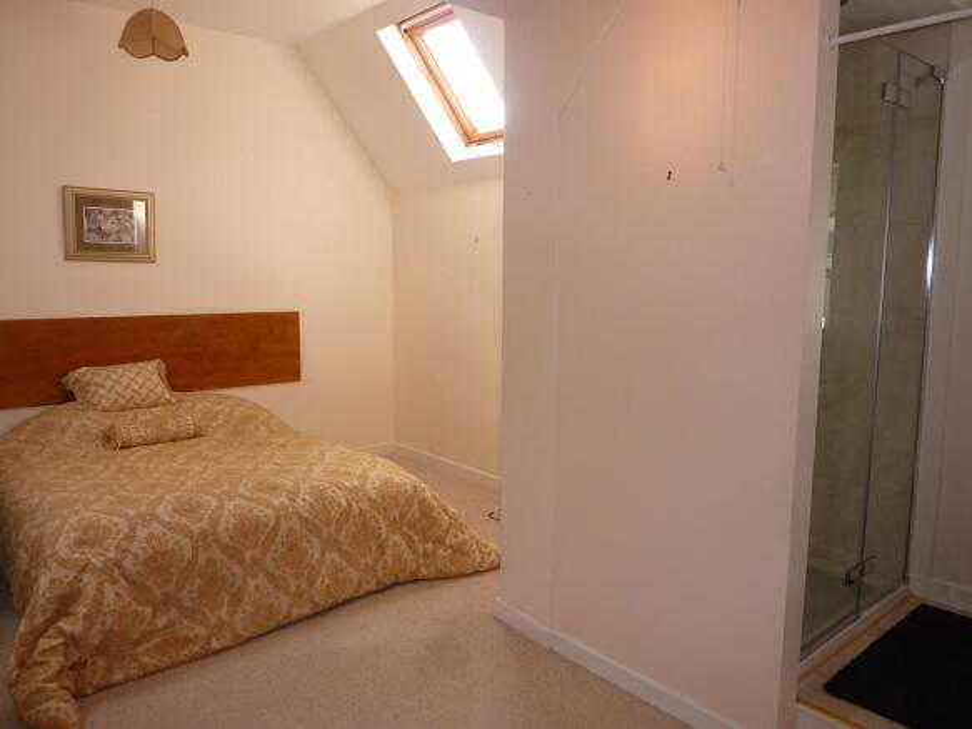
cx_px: 486
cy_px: 364
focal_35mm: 25
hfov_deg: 69.4
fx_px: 702
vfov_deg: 54.9
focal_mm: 4.1
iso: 100
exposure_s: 1/50
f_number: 3.3
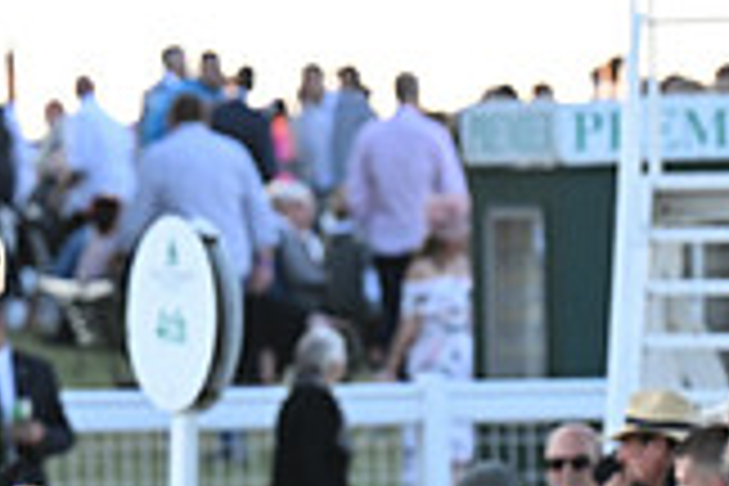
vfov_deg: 1.9
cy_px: 848
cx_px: -351
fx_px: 14538
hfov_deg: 2.9
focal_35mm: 718
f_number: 5.6
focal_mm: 200
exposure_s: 1/640
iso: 1000
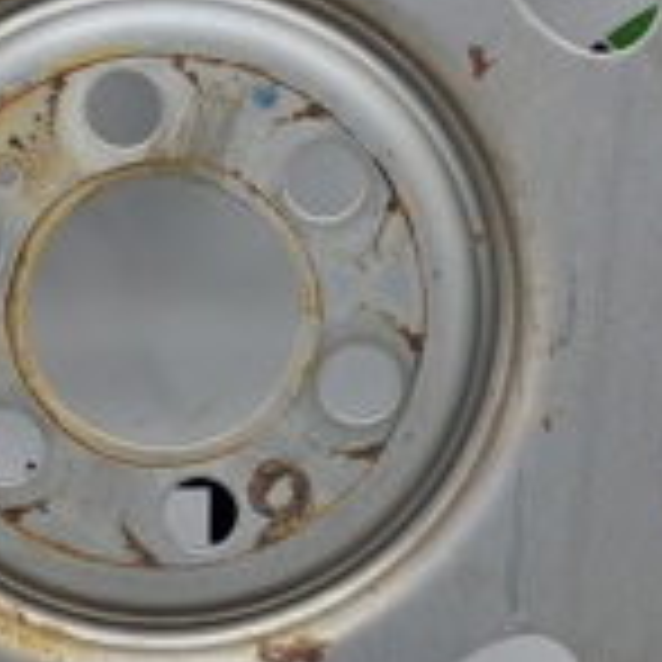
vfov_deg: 16.7
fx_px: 2250
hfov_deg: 16.6
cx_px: 144
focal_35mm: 104
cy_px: 178
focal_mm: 4
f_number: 1.8
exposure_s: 1/50
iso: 50
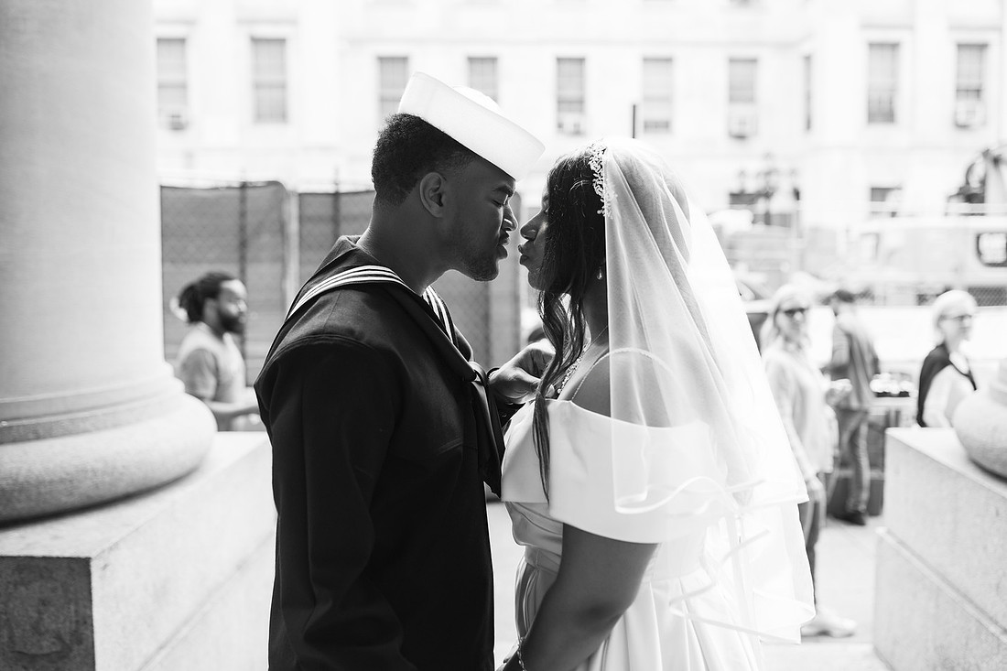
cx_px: 504
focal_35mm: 35
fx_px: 979
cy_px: 336
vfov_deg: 37.8
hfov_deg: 54.4
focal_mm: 35
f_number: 2
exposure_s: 1/800
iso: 400
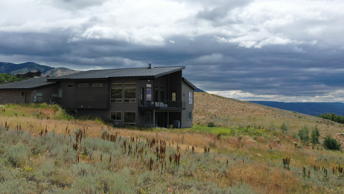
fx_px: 383
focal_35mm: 42
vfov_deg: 28.3
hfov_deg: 48.3
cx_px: 153
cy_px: 75
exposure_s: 1/2500
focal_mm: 10.26
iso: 100
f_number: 3.2
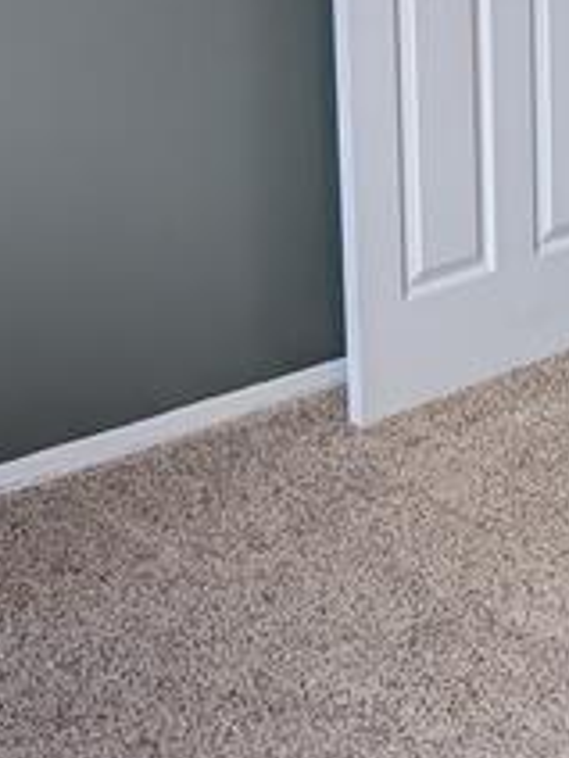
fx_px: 2148
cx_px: 440
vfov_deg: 19.3
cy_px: -43
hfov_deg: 15.0
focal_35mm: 98
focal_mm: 4.38
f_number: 1.73
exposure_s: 1/120
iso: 203
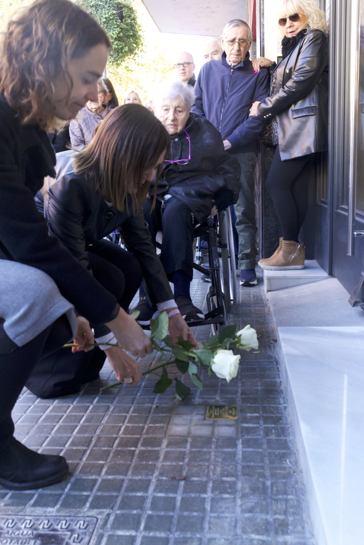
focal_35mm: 35
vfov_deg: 54.4
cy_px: 272
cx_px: 182
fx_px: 530
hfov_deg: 37.9
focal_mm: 35
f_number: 8
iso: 4000
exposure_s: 1/125
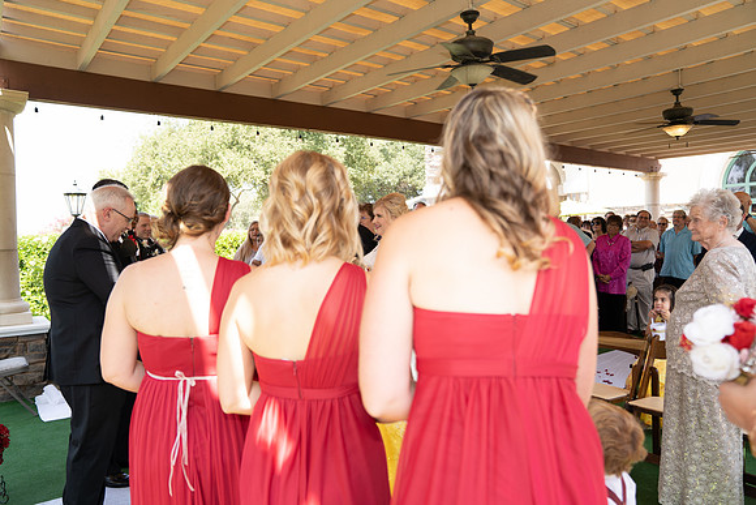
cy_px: 252
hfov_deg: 71.5
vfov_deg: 51.3
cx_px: 378
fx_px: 525
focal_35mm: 25
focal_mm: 25
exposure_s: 1/250
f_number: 2.8
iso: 100
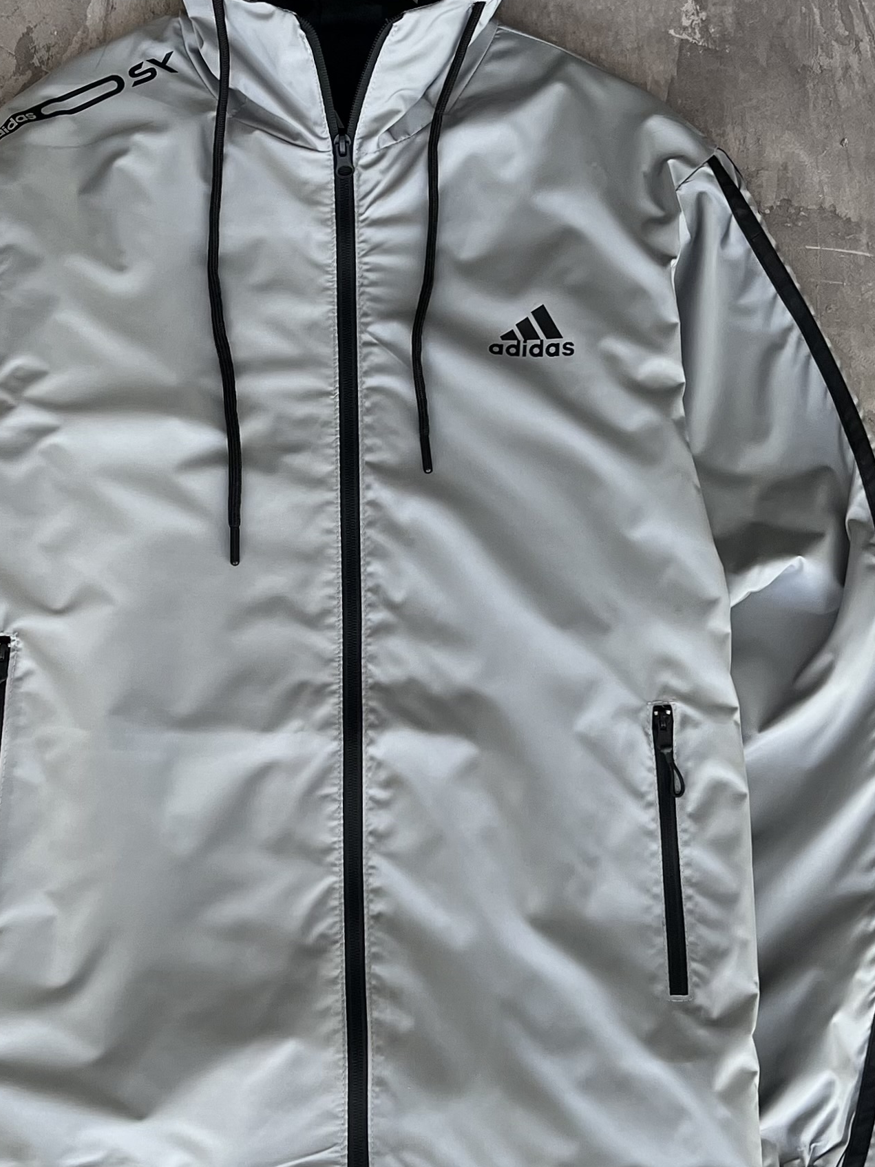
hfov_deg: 23.9
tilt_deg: -78.1
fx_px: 2056
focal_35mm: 61
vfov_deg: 31.7
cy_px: 533
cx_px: 280
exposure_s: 1/611
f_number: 1.5
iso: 50
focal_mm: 5.7
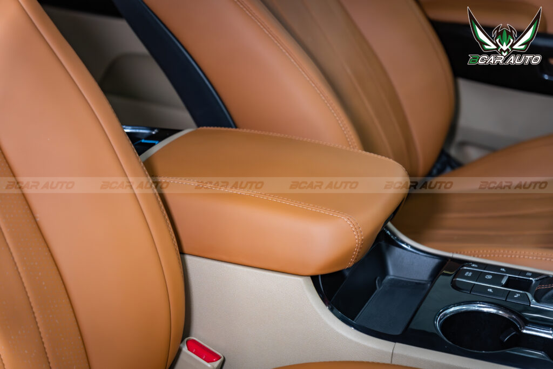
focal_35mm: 75
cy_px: 184
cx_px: 276
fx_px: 1152
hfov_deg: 27.0
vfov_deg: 18.2
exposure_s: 1/100
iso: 1000
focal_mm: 50
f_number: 2.8
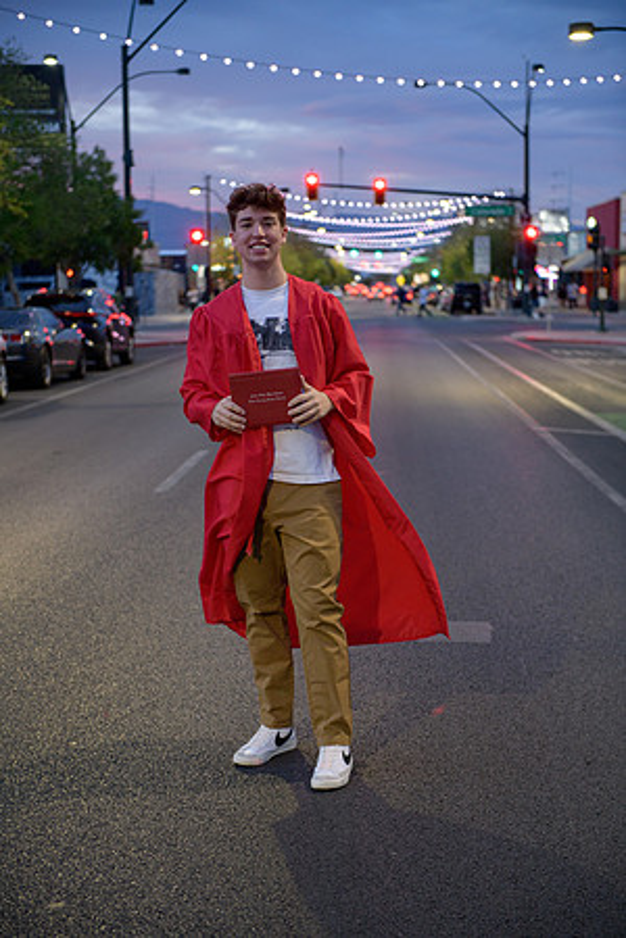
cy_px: 469
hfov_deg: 20.6
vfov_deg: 30.5
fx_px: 1721
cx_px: 313
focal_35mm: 66
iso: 250
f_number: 2.8
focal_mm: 66
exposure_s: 1/80
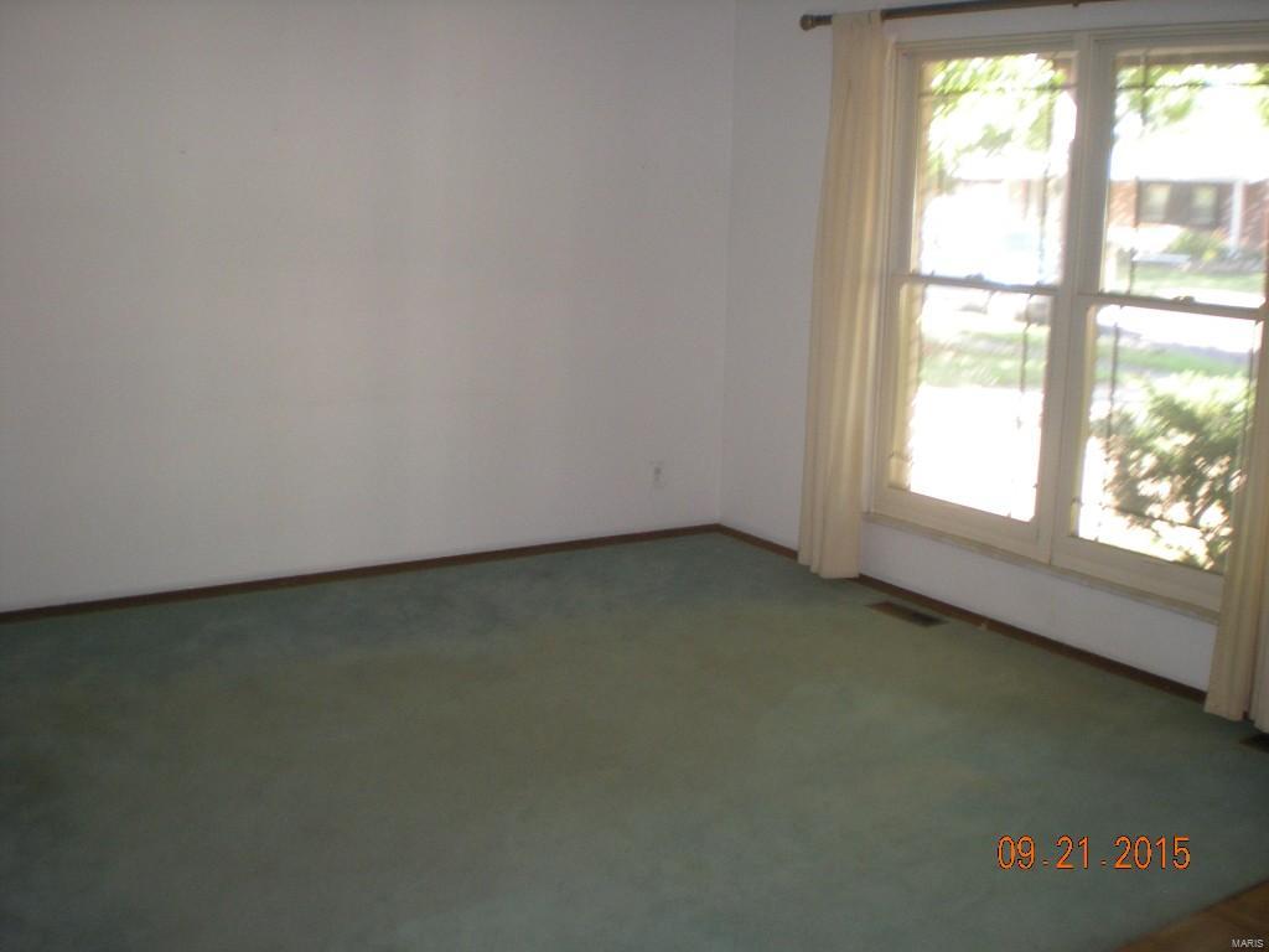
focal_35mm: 38
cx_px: 634
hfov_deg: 49.0
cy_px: 476
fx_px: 1393
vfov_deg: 37.7
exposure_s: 1/30
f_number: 3.1
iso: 220
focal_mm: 6.3
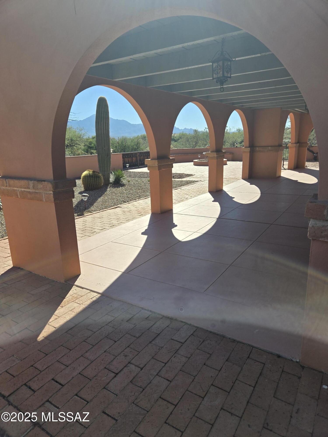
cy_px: 218
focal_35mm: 23
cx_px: 164
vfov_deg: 73.9
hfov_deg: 58.9
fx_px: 291
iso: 25
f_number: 1.8
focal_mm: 5.4
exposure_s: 1/2352
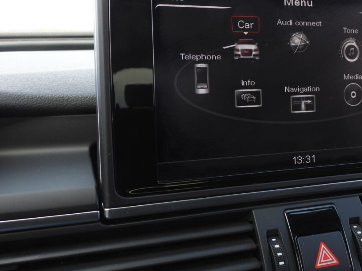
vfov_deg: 30.7
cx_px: 264
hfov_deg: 39.5
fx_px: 491
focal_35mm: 47
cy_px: 101
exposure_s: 1/125
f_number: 3.2
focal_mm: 5.8
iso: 100
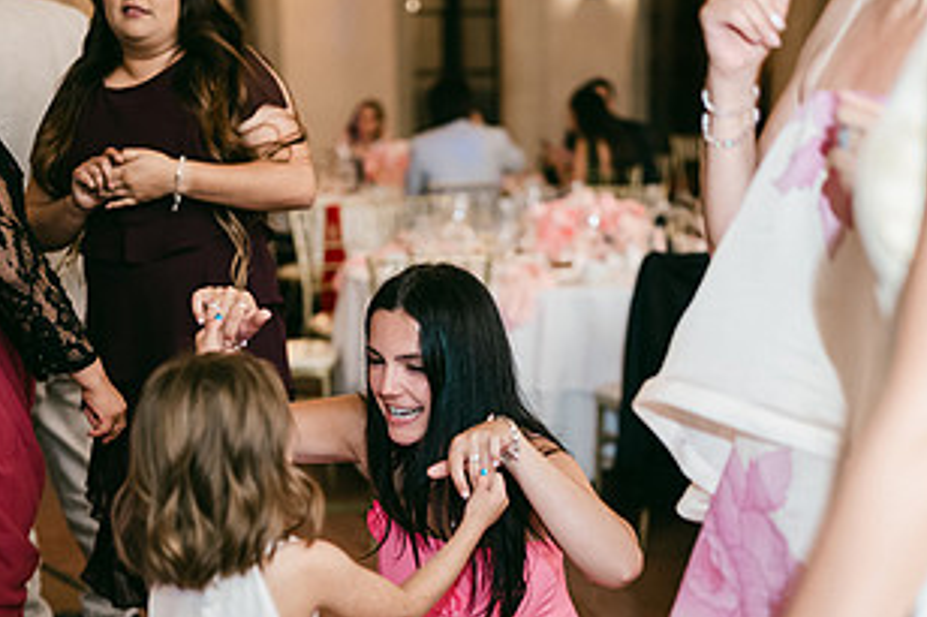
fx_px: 1699
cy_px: 480
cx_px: 409
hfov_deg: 30.5
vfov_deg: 20.4
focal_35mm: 66
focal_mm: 35
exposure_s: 1/125
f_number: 1.2
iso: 1600
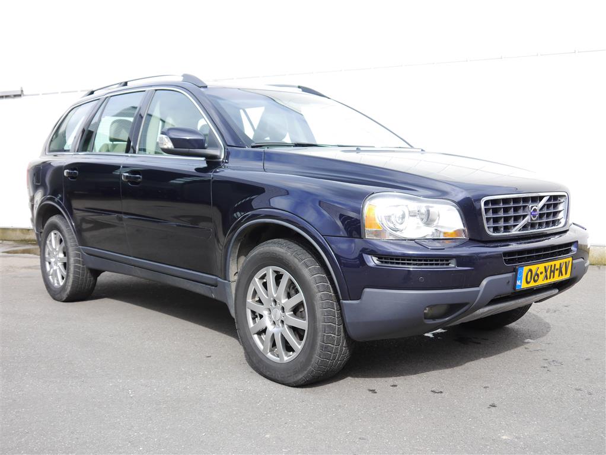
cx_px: 303
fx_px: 666
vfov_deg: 37.8
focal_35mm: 38
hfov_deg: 48.9
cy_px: 228
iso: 160
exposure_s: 1/400
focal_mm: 19
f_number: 4.2
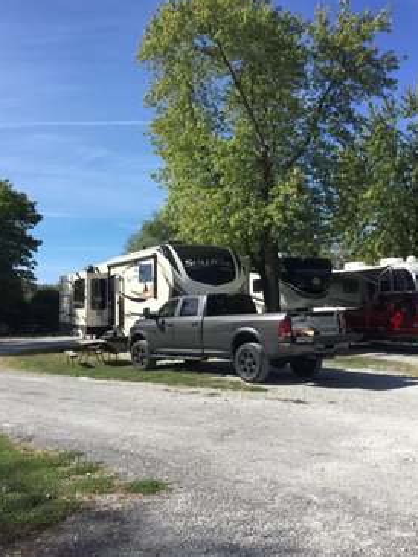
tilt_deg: +2.8
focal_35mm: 34
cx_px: 201
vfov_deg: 53.9
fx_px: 547
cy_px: 267
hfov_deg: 41.8
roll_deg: +1.6
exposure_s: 1/1131
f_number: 2.4
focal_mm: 3.3
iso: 25
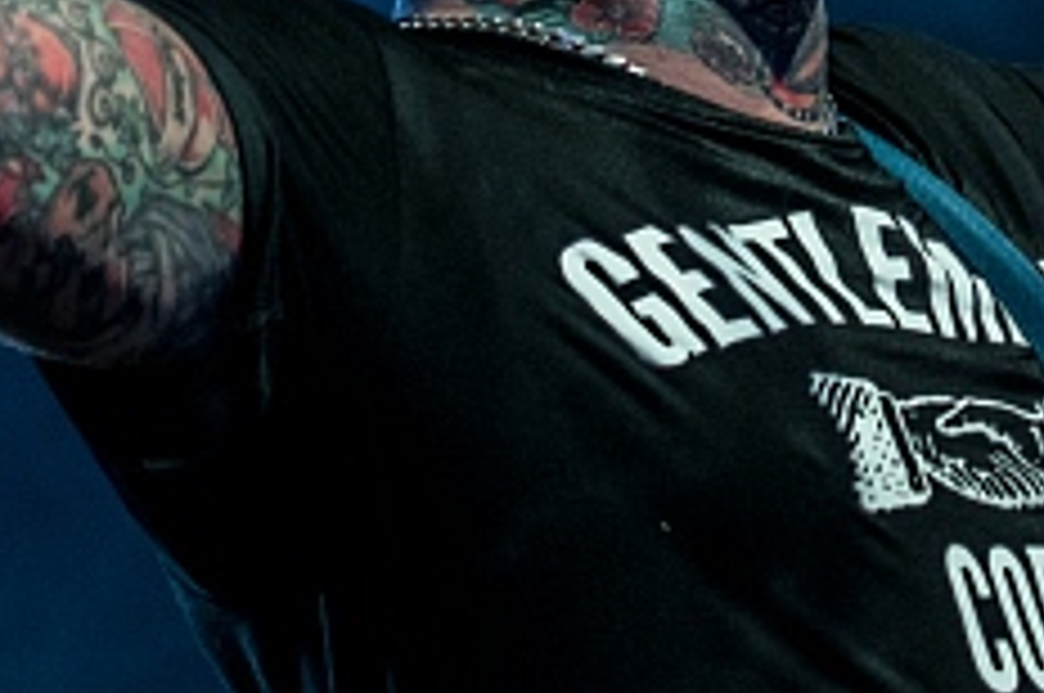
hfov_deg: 5.5
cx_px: 837
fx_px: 10802
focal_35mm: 373
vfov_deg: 3.7
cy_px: -238
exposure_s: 1/100
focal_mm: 80
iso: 1250
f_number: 2.8
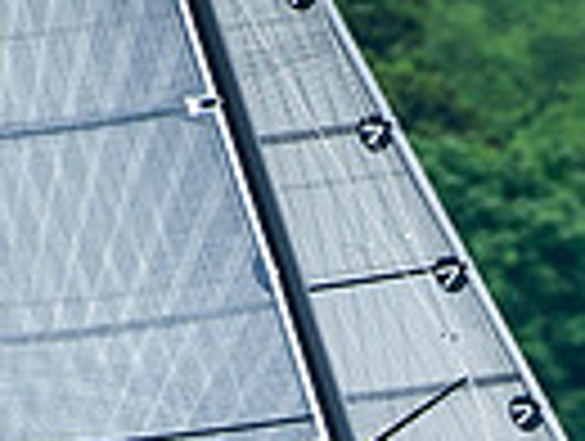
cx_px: 531
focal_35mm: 1711
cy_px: 819
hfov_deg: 1.2
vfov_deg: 0.9
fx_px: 28969
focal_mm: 400
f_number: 5
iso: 500
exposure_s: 1/640
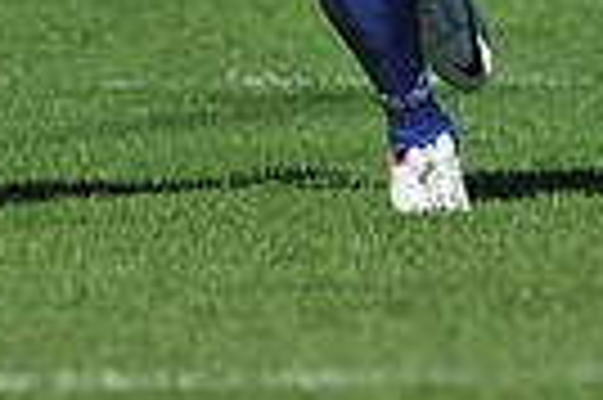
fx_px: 32606
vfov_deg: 0.7
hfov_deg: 1.1
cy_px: -447
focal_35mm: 1949
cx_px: 158
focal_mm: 300
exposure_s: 1/4000
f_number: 3.5
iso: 200
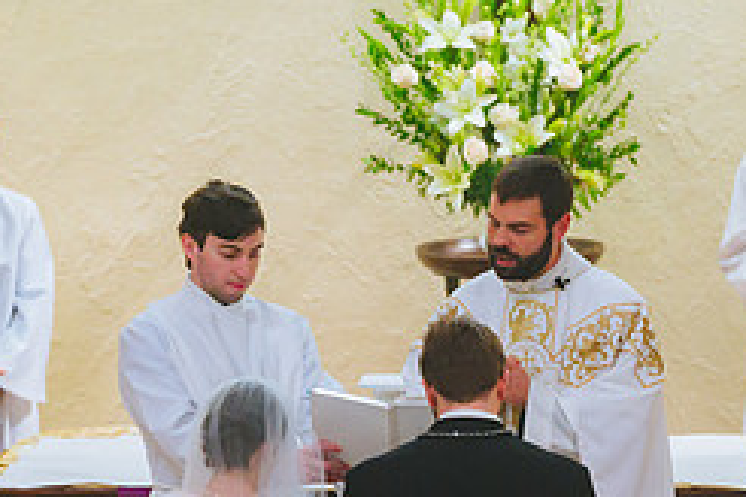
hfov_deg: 4.4
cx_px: 285
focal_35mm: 471
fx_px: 9759
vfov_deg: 2.9
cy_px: 573
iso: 3200
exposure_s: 1/200
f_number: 2.8
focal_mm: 200
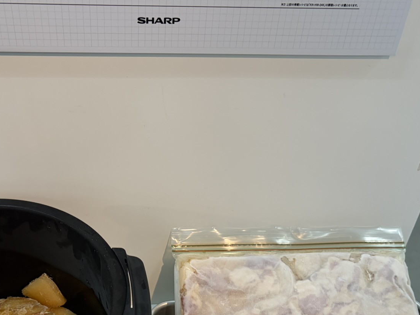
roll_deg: -2.9
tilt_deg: -44.4
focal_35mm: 48
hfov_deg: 39.5
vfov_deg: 29.2
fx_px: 582
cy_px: 277
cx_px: 171
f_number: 1.6
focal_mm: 5.96
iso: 80
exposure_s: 1/122
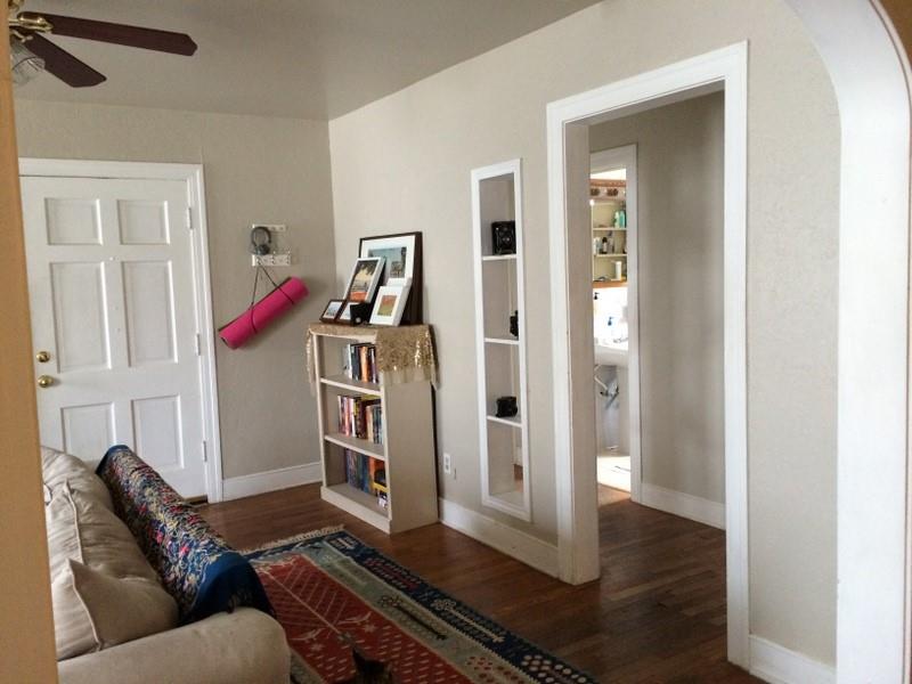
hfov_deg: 60.0
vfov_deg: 46.8
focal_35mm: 30
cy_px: 342
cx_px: 456
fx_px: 790
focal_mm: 4.12
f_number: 2.2
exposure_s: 1/30
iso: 250
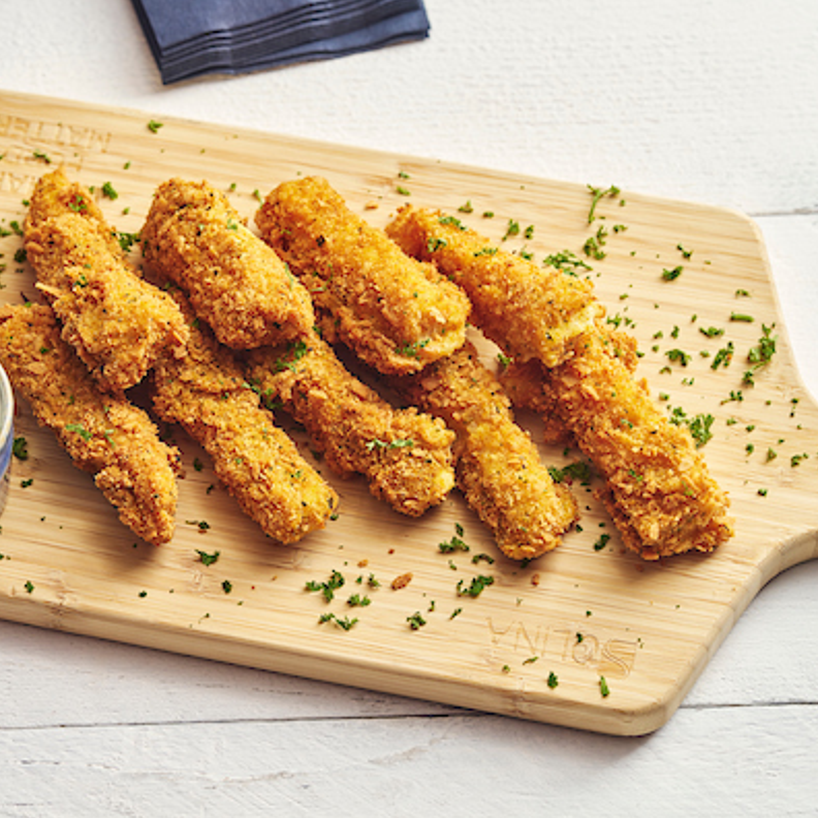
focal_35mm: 116
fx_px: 3101
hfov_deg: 15.0
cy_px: 407
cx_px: 291
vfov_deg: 15.0
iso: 100
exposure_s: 1/125
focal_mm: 90
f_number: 5.6
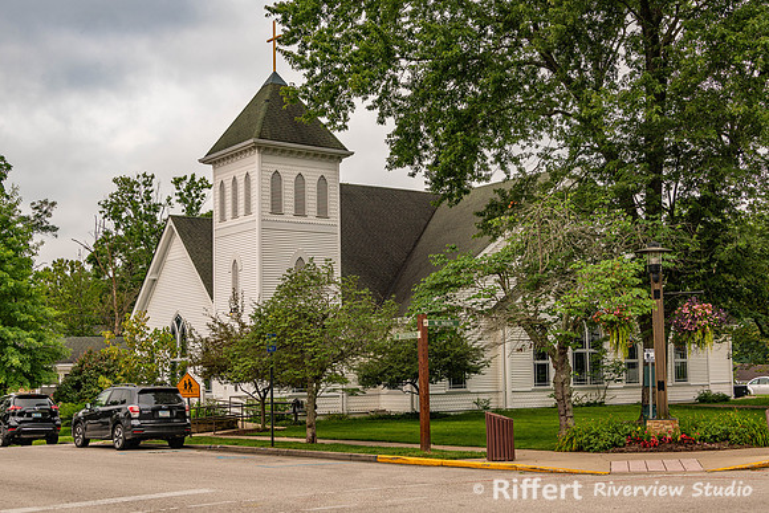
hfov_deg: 38.6
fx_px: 1098
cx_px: 388
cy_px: 257
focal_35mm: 51
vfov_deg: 26.3
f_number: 8
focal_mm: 50
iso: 80
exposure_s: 1/160
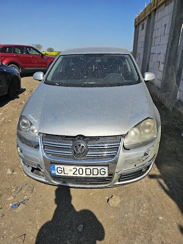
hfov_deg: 58.9
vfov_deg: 73.9
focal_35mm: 23
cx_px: 92
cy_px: 122
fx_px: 162
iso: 10
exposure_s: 1/1250
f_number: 1.7
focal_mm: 6.3
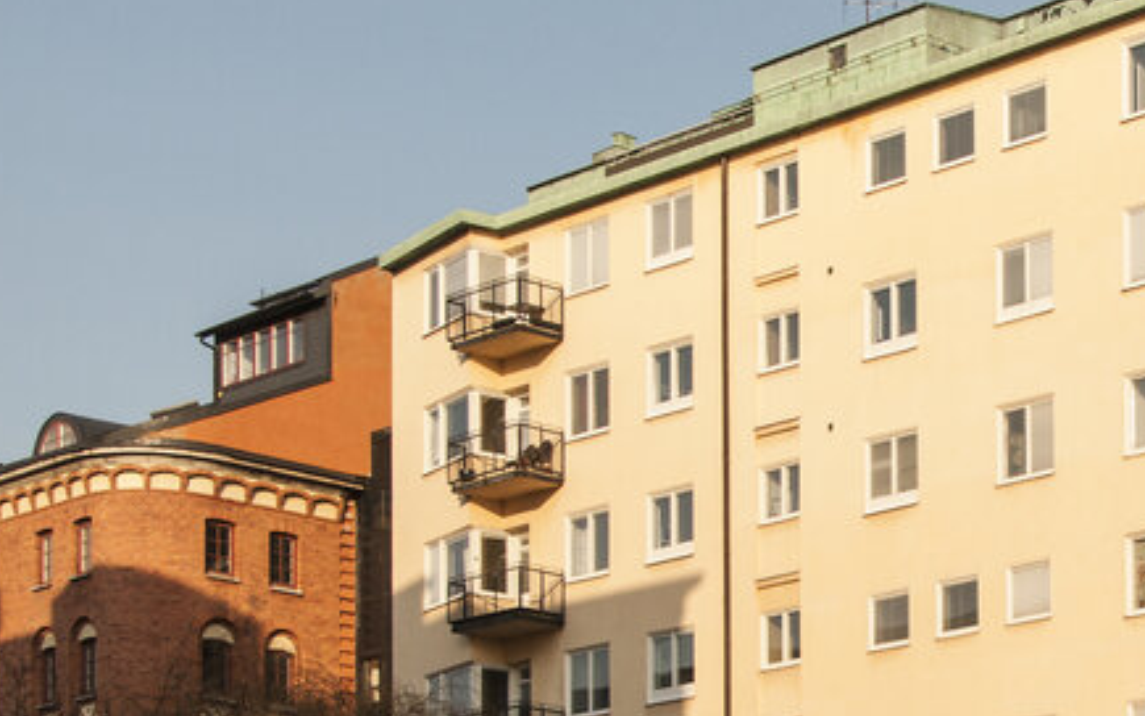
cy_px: 626
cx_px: 1077
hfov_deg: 19.5
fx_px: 3252
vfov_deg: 12.5
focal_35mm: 104
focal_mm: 29
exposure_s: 1/1600
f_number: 6.3
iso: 400
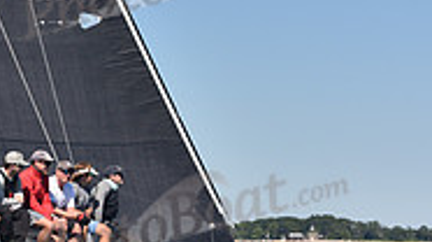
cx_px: -98
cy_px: 131
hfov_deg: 9.3
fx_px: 2619
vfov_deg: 5.3
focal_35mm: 229
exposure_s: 1/800
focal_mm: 70
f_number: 4.5
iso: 200
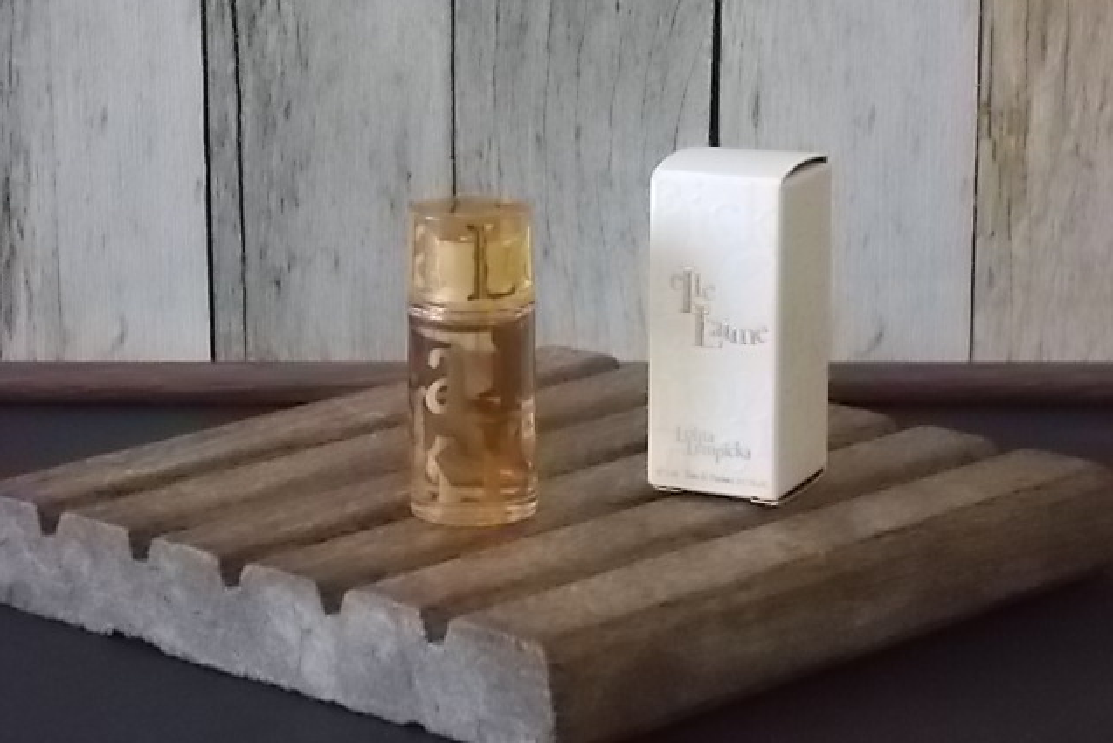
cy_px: 329
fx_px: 3649
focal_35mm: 118
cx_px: 556
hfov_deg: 17.3
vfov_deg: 11.6
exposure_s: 1/50
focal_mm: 20.1
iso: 800
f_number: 6
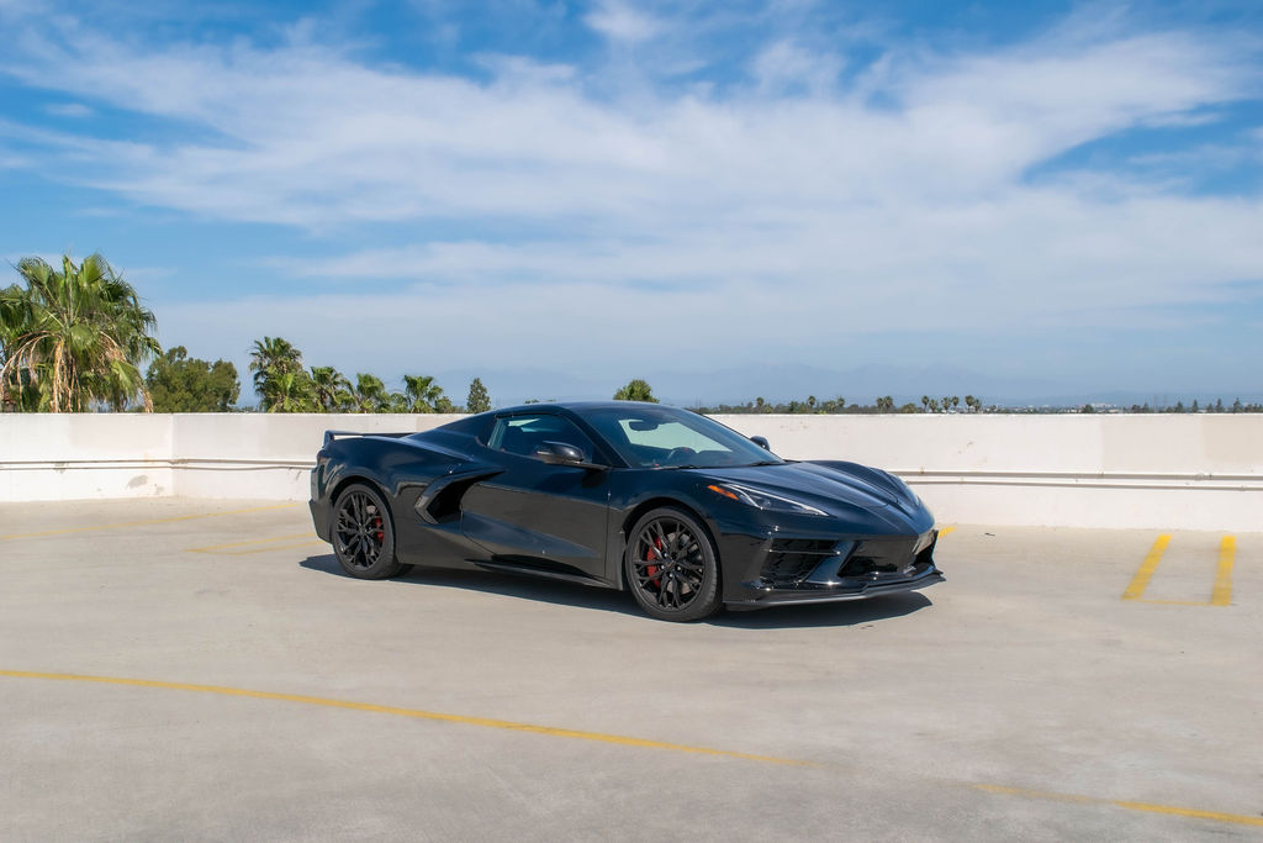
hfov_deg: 51.3
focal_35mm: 38
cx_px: 632
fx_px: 1316
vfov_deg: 35.5
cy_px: 422
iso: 200
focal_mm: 25
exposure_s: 1/500
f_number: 11
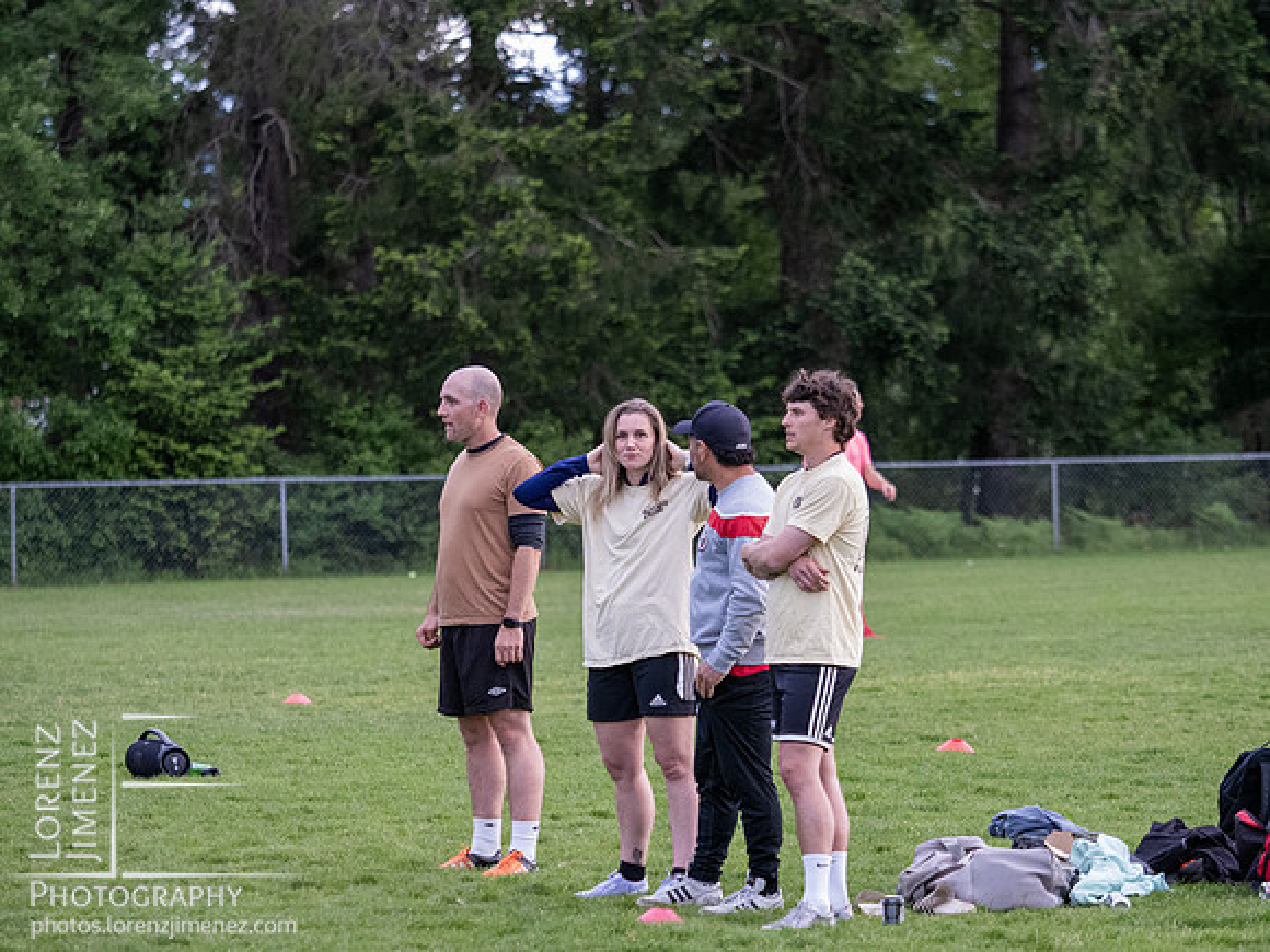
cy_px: 476
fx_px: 7778
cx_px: 635
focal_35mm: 212
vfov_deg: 7.0
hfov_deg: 9.3
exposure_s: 1/800
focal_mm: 106
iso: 2500
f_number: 2.8
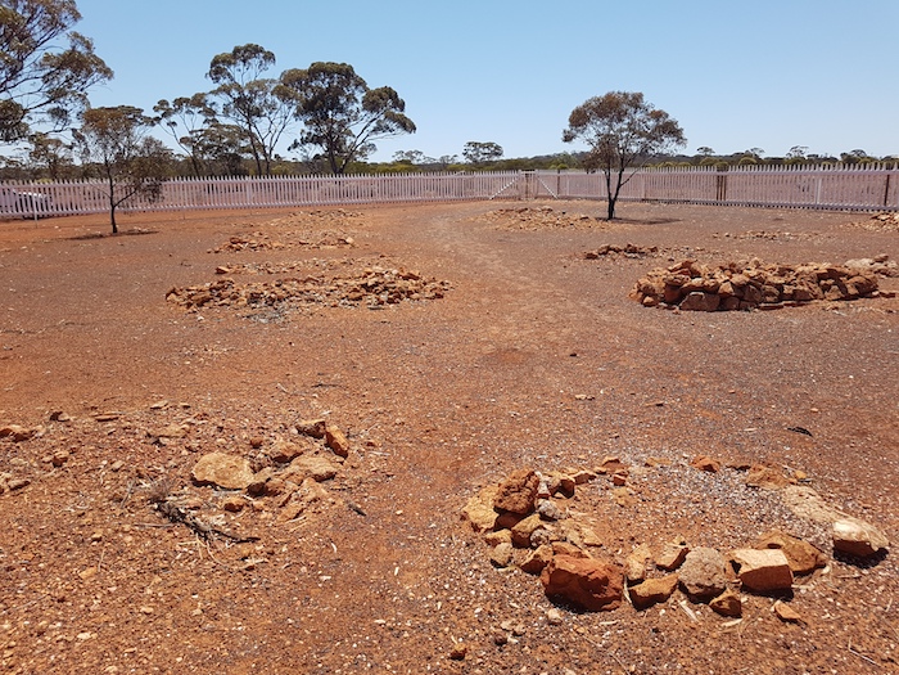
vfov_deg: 53.1
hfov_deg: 67.3
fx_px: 675
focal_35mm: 26
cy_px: 338
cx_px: 450
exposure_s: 1/1912
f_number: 1.7
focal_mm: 4.2
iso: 40
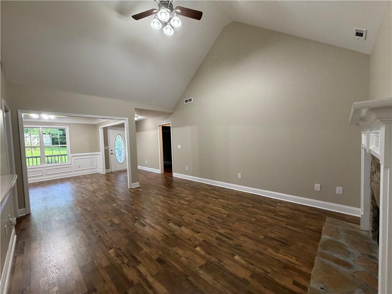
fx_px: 159
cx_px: 196
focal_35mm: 14
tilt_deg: -3.7
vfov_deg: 85.7
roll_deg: +2.2
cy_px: 147
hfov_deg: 102.1
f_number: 2.2
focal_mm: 2.22
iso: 250
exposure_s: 1/60
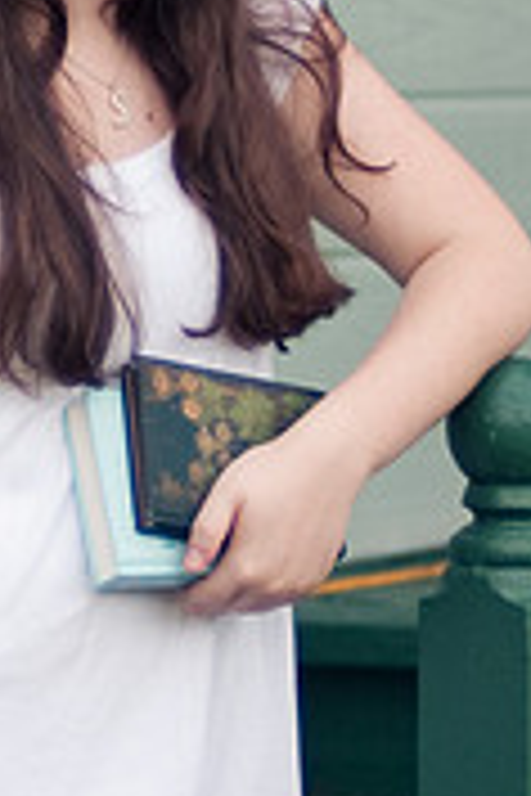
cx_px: 128
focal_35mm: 127
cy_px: 328
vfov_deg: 16.1
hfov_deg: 10.8
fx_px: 2810
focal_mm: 50
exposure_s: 1/1250
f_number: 1.4
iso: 200
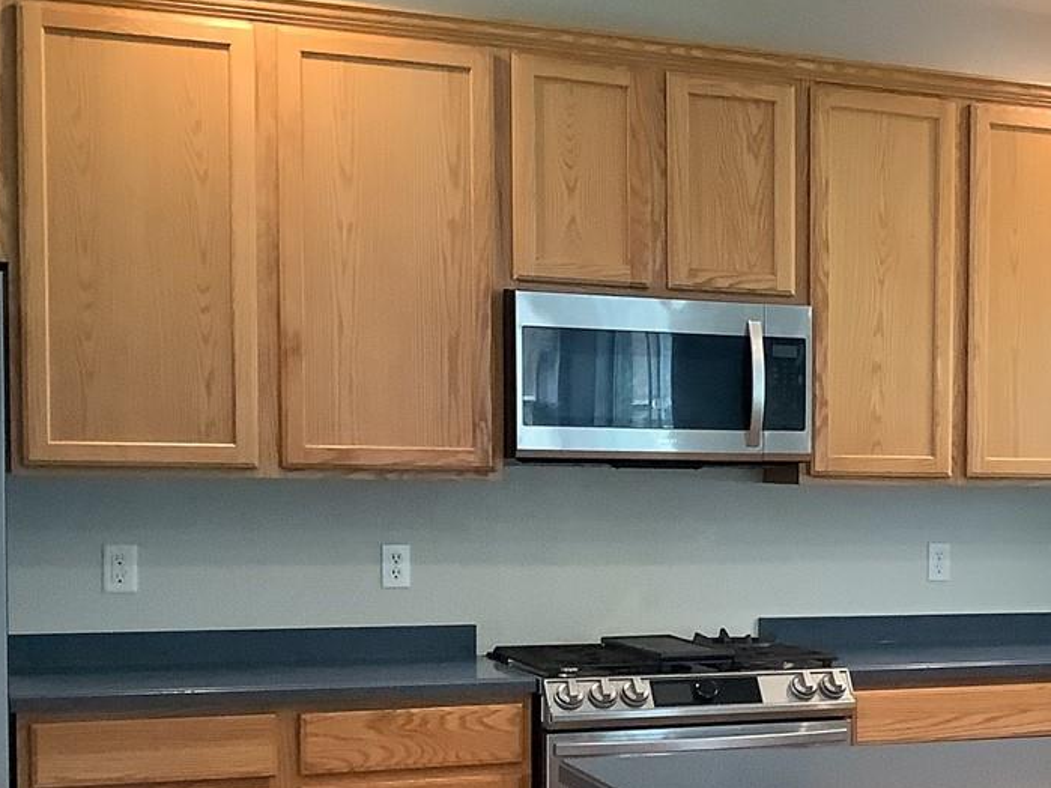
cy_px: 602
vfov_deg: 20.5
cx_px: 1111
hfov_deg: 25.7
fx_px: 2155
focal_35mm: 71
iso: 250
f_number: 2.4
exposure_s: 1/60
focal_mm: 3.3
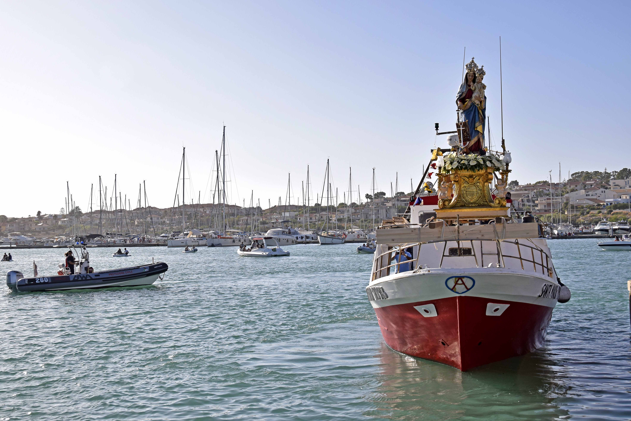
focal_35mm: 44
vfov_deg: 30.8
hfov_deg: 45.0
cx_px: 316
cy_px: 210
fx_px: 762
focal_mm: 29
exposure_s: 1/500
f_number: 11
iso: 200
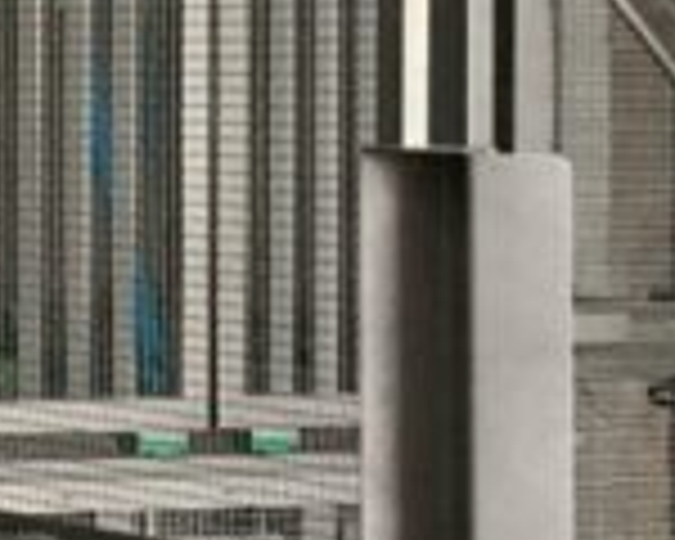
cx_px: -1080
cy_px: 32
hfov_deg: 8.8
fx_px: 3856
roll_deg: -1.3
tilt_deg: +2.7
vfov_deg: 8.0
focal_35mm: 193
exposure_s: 1/33
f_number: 2.2
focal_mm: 4.15
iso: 64
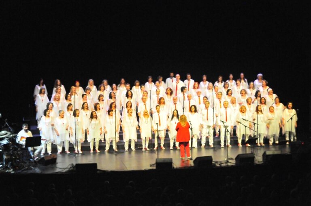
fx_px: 725
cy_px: 103
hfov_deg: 24.2
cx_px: 156
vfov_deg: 16.2
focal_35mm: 84
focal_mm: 56
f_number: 4.8
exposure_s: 1/100
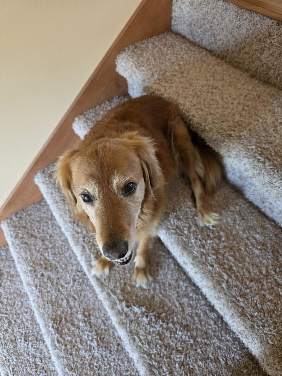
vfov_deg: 73.9
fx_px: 250
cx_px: 141
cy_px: 188
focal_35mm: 23
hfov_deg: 58.9
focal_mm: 6.3
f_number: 1.7
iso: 1600
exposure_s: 1/120
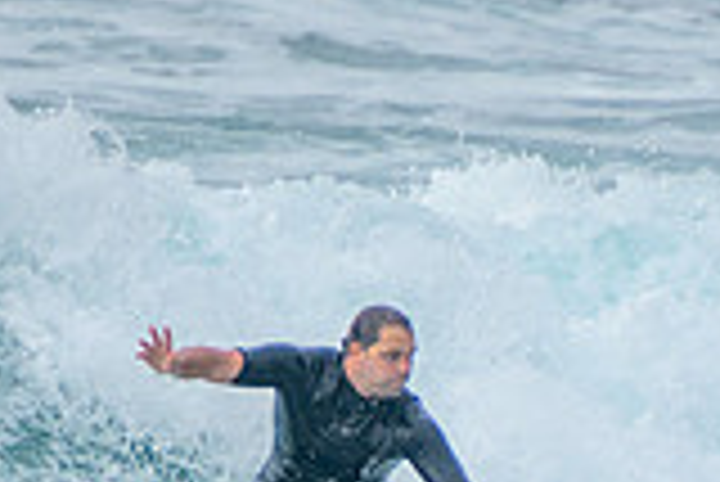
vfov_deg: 0.6
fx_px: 43478
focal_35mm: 2172
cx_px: 428
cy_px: 642
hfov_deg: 0.9
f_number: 5.6
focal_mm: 400
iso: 360
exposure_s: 1/2000
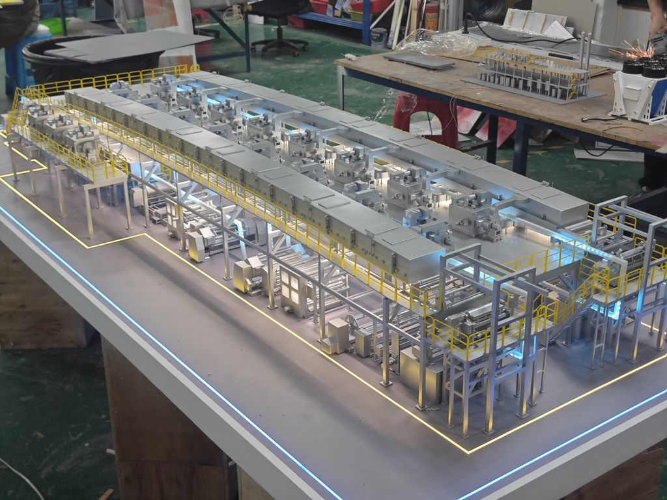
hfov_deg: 41.2
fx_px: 886
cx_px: 334
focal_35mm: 46
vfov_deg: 31.5
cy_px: 250
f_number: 1.9
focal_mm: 8.7
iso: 200
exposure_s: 1/100
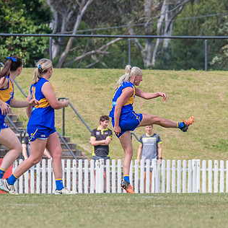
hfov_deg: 1.9
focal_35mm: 918
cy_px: 120
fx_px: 6841
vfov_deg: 1.9
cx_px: 135
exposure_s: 1/1250
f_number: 10
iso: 800
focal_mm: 420
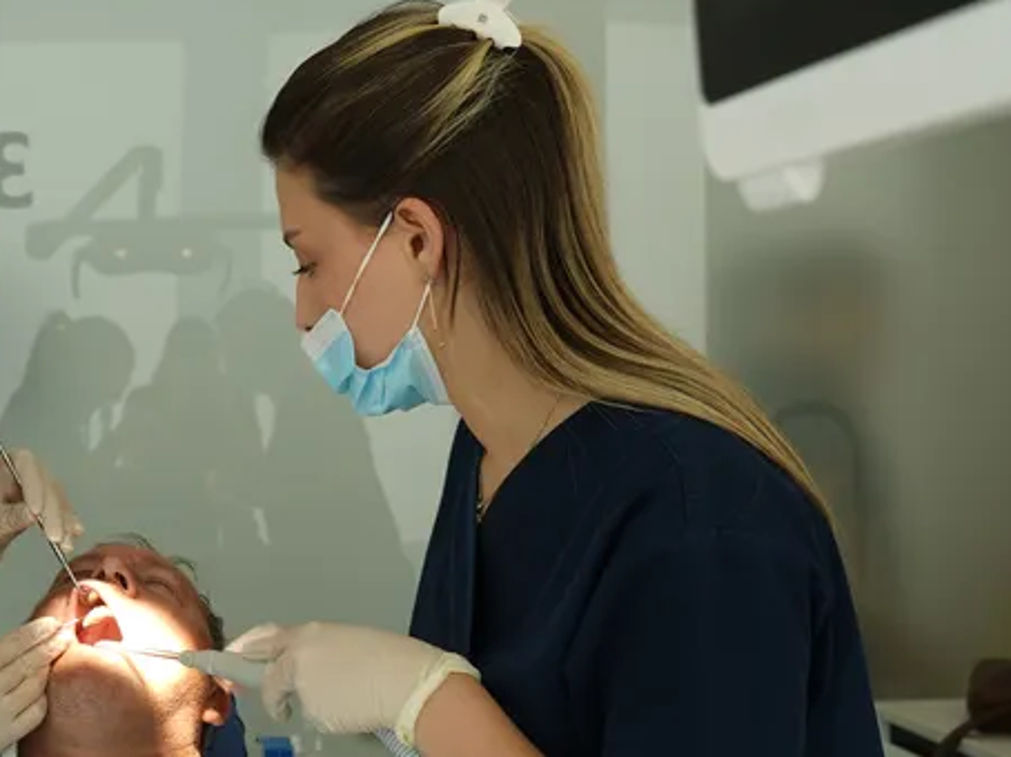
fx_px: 1781
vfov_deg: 23.9
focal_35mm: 61
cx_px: 198
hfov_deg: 30.9
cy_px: 474
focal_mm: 24
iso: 50
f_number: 4.5
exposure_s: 1/30
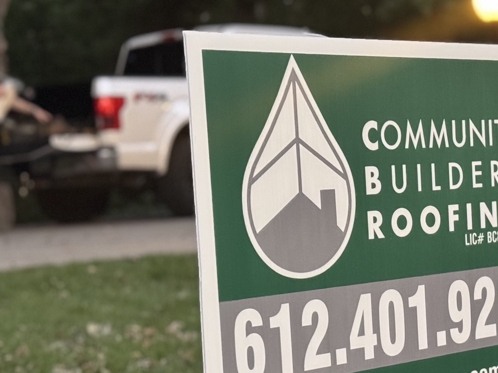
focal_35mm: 108
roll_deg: +3.5
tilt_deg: -7.1
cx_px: 494
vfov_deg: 13.6
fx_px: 1554
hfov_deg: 17.8
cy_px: 310
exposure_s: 1/29
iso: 800
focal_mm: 6.76
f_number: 1.78
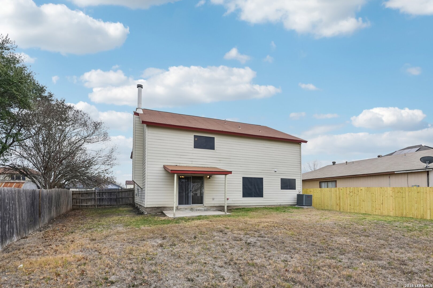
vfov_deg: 67.4
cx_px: 216
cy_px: 144
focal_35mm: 18
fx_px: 216
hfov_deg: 90.0
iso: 400
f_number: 8
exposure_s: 1/400
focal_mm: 18
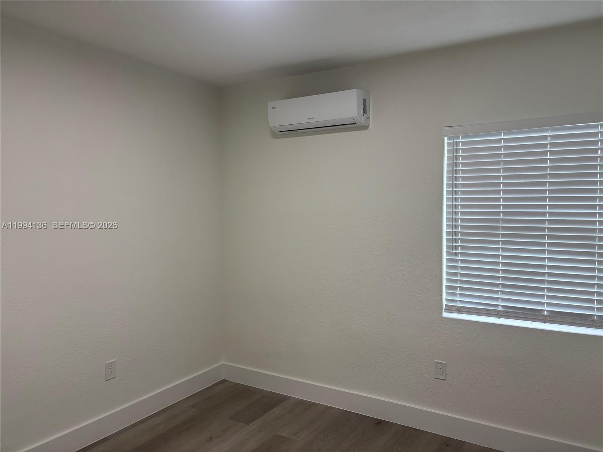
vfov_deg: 53.1
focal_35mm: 26
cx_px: 302
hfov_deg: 67.3
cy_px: 226
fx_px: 453
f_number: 1.6
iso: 100
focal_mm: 5.96
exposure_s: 1/120
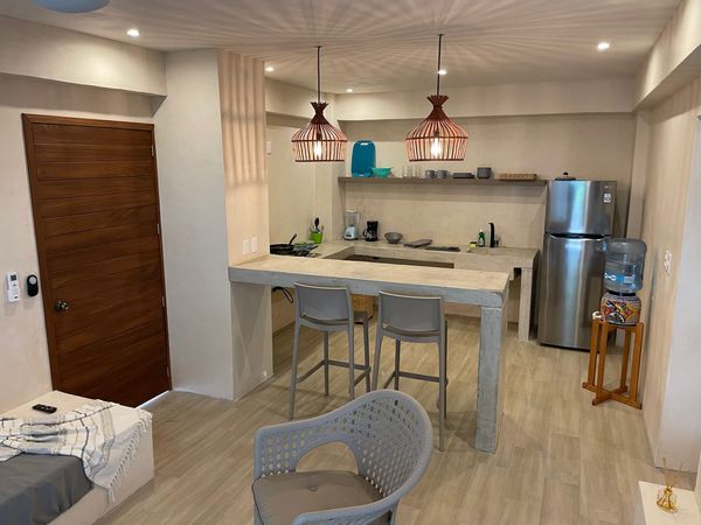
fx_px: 527
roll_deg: +0.0
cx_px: 350
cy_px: 262
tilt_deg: -11.1
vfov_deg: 53.1
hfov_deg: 67.3
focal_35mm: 26
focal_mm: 4.2
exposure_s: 1/60
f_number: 1.6
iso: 200
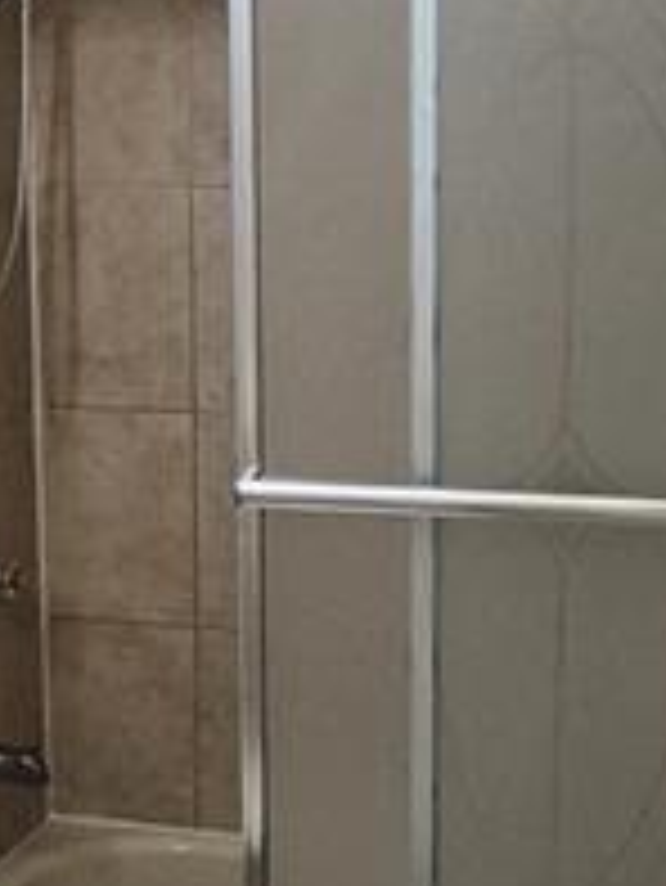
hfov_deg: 18.7
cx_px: 310
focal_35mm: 79
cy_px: 630
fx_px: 2024
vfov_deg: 24.5
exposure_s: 1/60
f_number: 2.2
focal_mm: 1.74
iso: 160
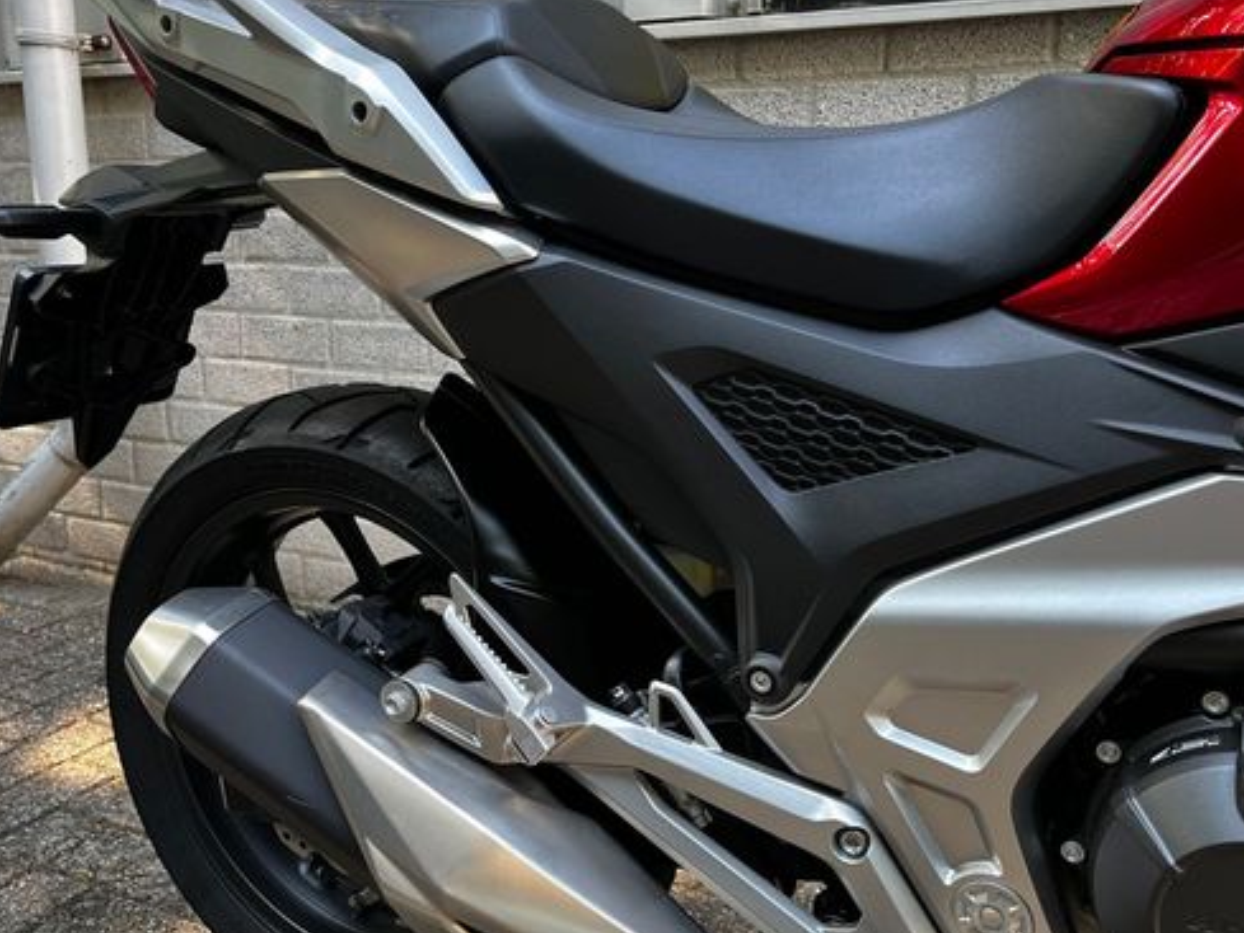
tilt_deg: -11.3
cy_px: 463
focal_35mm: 34
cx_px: 593
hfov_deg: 53.9
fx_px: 1222
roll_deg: +0.1
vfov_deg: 41.8
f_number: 1.6
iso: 100
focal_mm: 5.1
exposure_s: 1/122
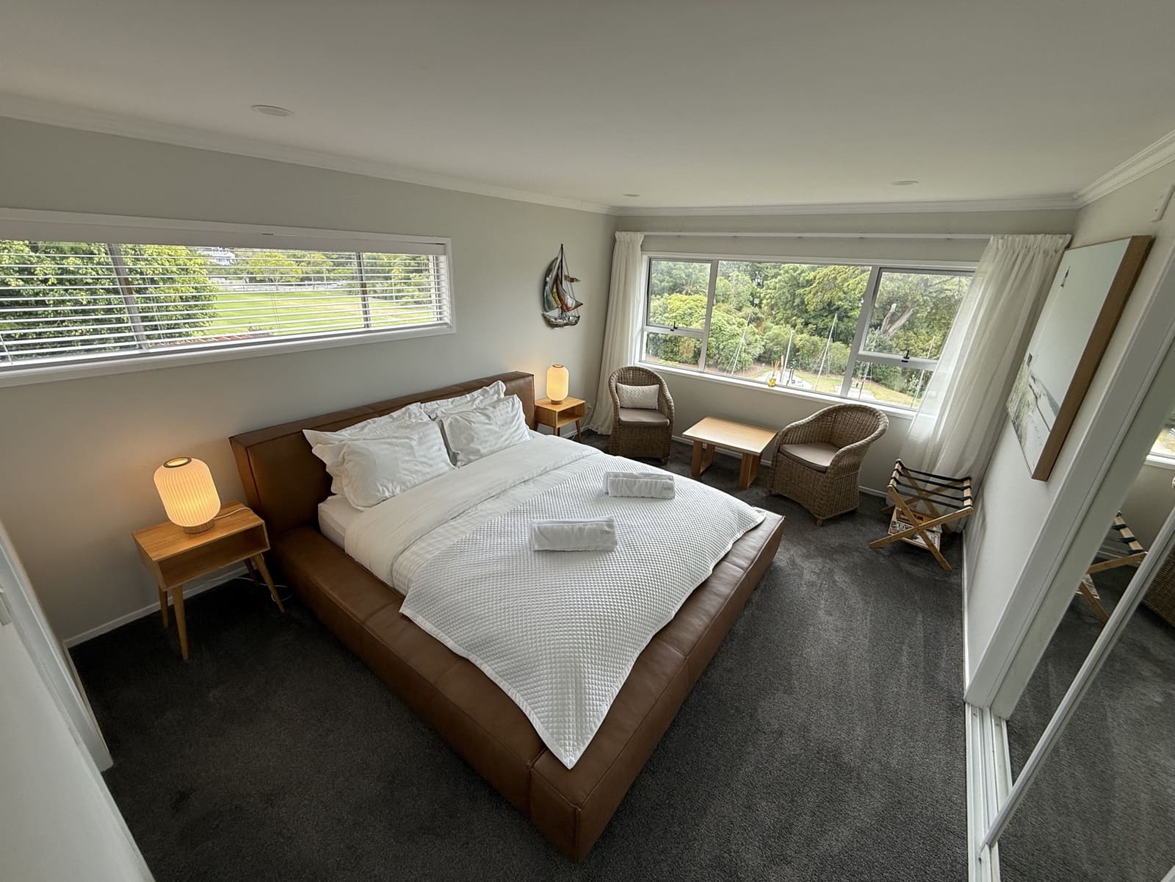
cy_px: 441
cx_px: 588
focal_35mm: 14
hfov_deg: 102.1
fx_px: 475
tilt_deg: -20.2
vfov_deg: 85.7
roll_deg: -2.6
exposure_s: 1/319
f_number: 2.2
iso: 50
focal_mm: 2.22
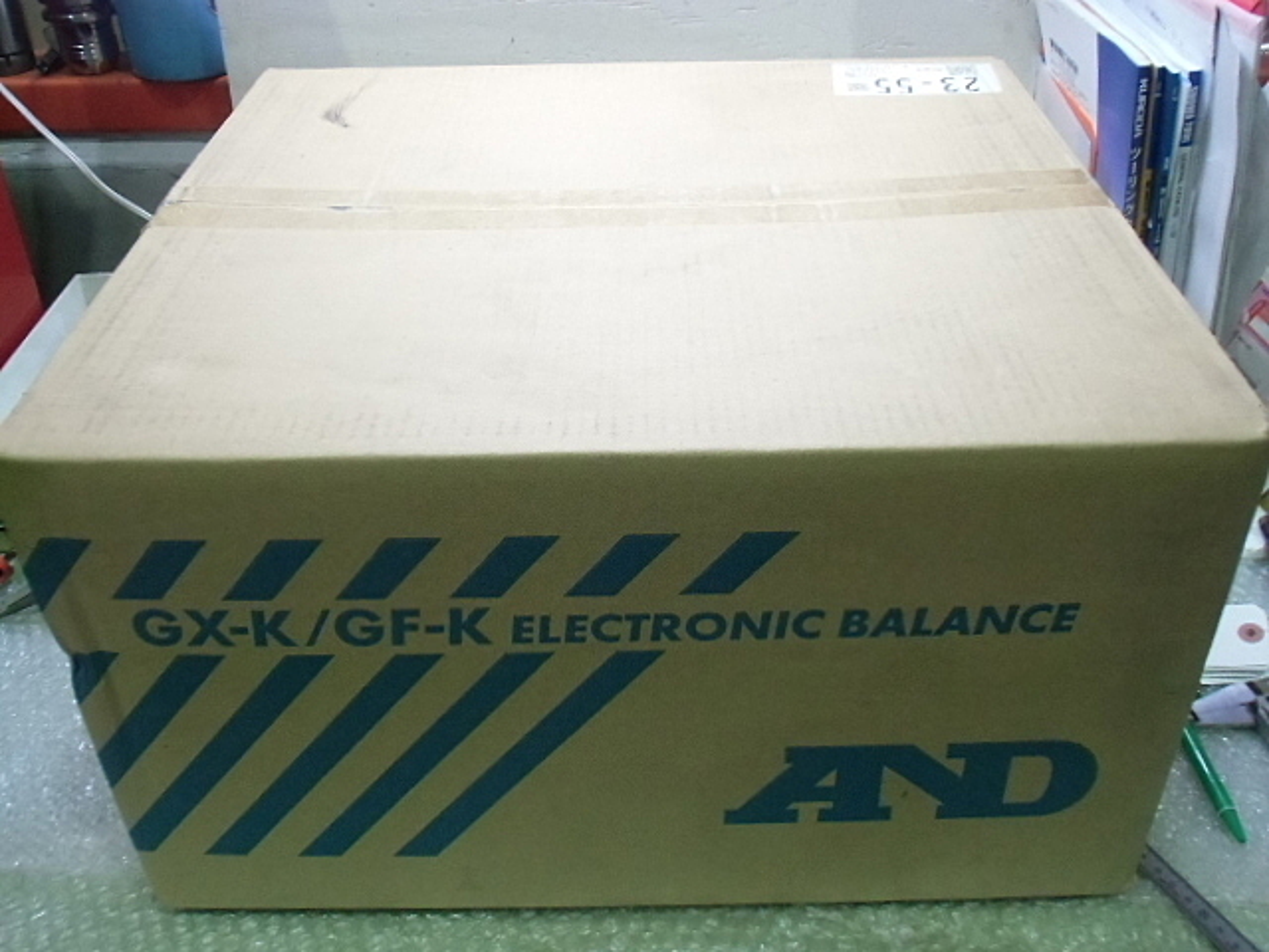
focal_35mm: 33
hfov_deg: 55.4
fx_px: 1210
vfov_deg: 42.9
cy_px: 476
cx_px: 634
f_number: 3.7
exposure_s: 1/20
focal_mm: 5.93
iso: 800
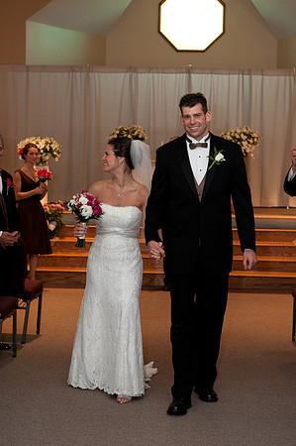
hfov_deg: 19.4
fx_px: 865
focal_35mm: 70
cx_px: 148
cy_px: 223
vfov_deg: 28.9
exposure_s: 1/60
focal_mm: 70
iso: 1250
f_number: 5.6
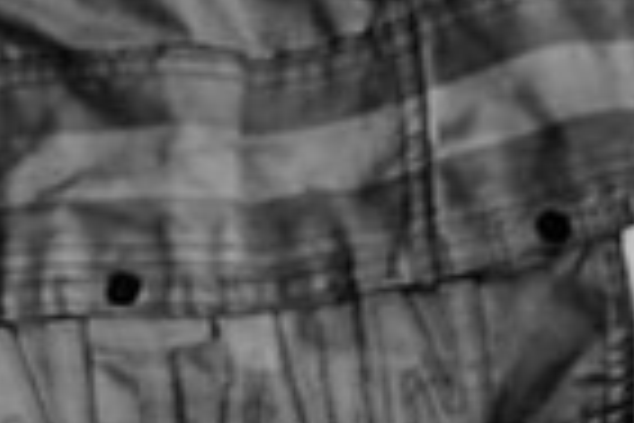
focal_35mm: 206
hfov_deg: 9.9
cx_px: -81
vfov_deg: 6.5
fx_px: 3628
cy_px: -331
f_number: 2.2
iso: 100
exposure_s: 1/160
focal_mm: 50
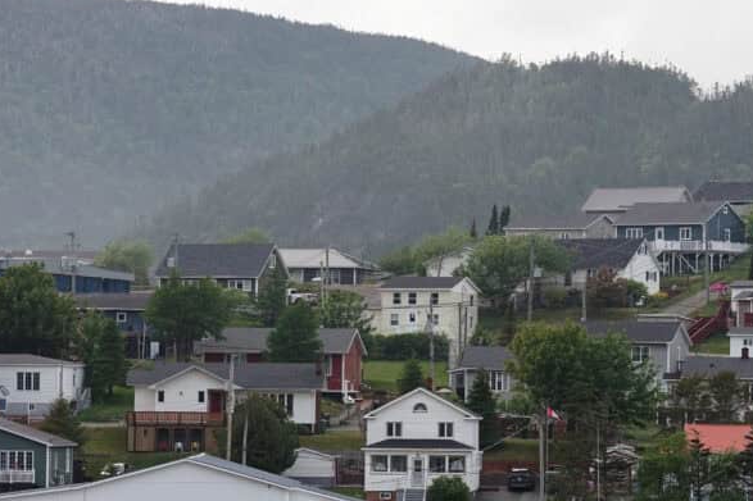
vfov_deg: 6.4
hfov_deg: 9.7
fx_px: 4454
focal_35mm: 213
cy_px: 325
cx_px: 463
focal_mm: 122
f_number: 3.2
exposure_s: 1/3200
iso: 640
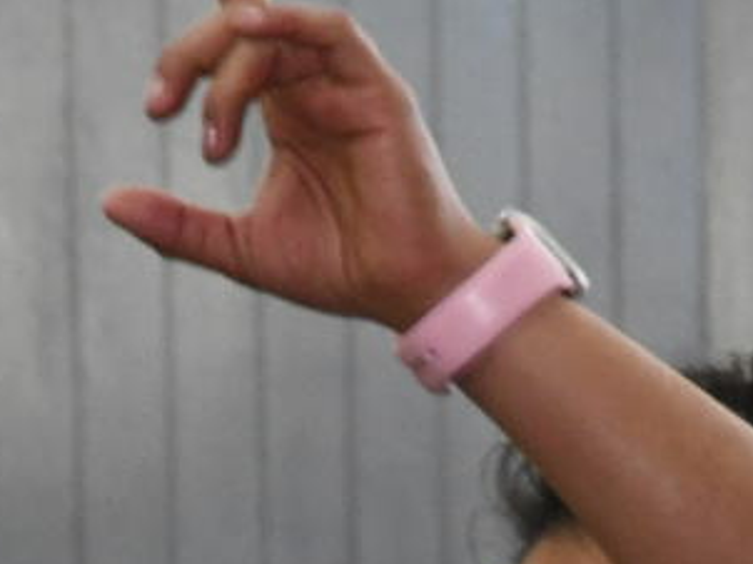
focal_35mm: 733
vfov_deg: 2.0
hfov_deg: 2.7
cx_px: 466
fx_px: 15932
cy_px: 986
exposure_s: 1/125
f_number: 7.1
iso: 2500
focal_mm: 95
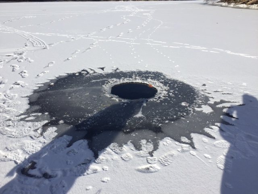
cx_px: 129
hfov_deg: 61.7
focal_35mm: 29
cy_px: 97
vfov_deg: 48.2
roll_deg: +0.3
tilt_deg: -23.4
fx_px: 216
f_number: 2.2
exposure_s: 1/3300
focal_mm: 4.15
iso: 32
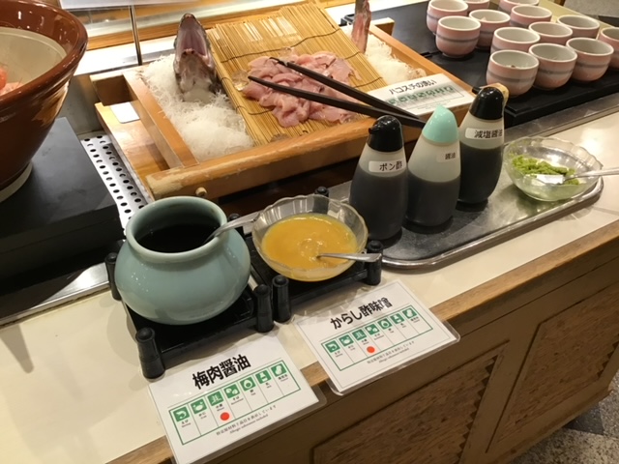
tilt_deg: -41.4
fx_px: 554
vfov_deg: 45.4
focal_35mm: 31
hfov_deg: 58.4
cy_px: 232
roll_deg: -2.4
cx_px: 310
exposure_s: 1/30
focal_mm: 3.3
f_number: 2.4
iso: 80
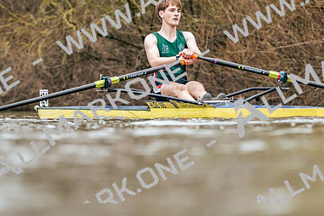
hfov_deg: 3.1
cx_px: 162
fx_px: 5895
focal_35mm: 655
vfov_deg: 2.1
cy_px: 57
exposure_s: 1/1600
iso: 4000
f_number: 6.3
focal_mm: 430
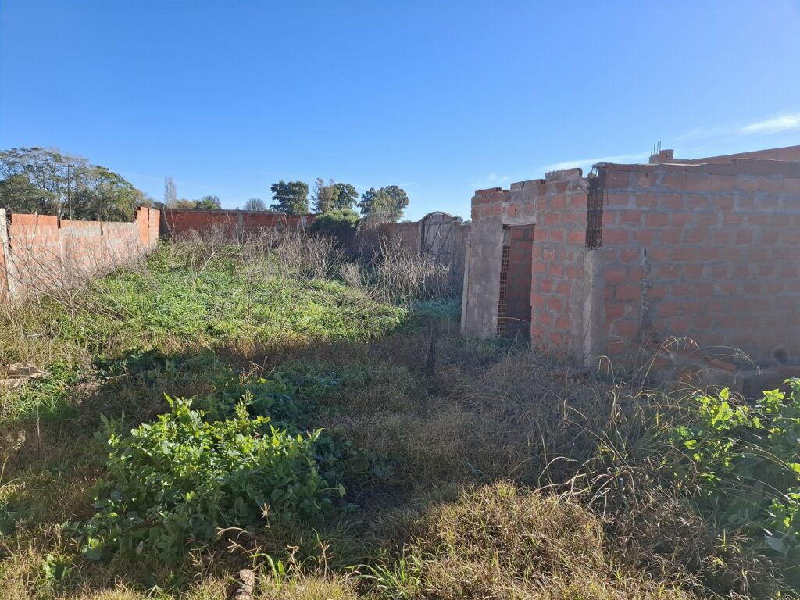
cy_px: 300
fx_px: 532
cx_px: 400
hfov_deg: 73.9
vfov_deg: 58.9
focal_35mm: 23
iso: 50
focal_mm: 5.54
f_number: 1.8
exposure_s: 1/1534
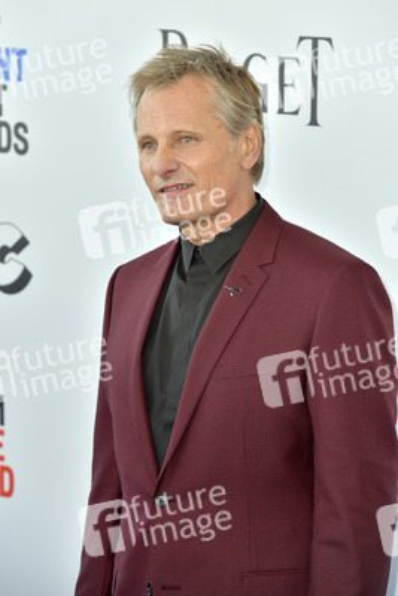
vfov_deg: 11.7
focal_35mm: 175
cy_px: 298
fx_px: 2899
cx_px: 199
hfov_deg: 7.9
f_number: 6.3
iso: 500
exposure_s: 1/320
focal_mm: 175
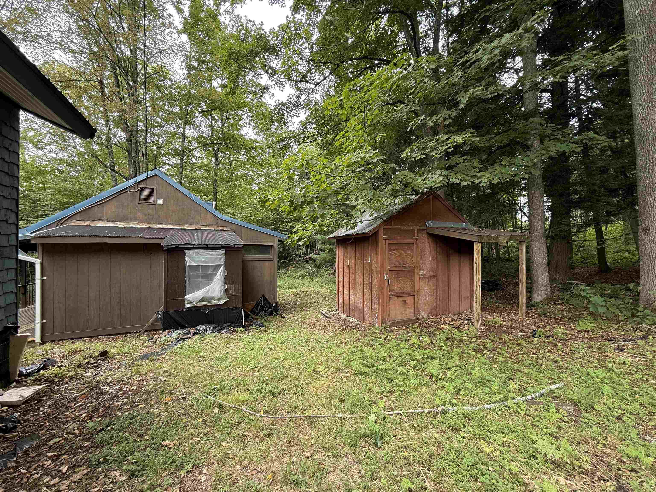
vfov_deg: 85.7
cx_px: 328
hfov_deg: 102.1
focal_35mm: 14
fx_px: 265
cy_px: 246
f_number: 2.2
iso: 80
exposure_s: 1/99
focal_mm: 2.22
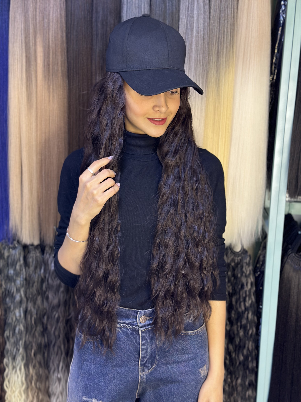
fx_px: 557
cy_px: 201
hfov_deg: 30.3
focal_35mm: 48
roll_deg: -1.5
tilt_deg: -10.0
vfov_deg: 39.7
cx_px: 150
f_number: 1.78
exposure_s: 1/50
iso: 200
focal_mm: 6.86
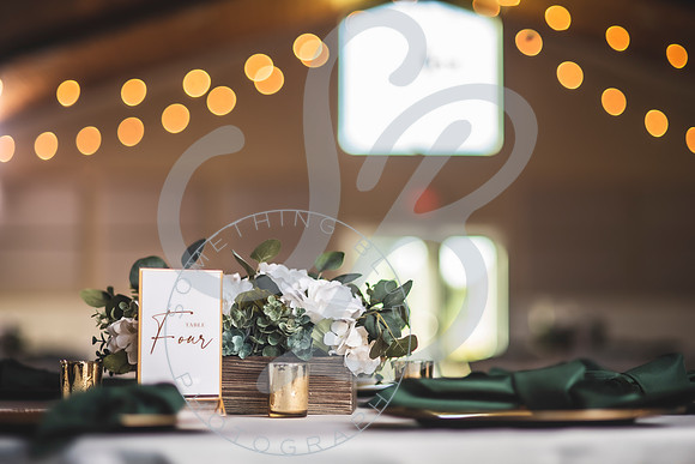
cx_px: 348
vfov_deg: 16.0
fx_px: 1645
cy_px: 232
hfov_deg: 23.9
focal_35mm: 85
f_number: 1.8
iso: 200
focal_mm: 85
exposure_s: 1/200
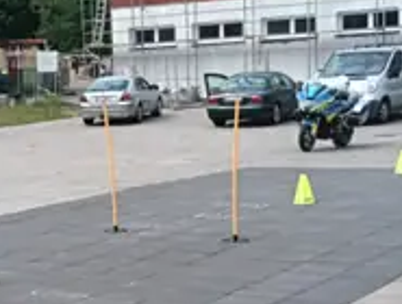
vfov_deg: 17.6
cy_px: 206
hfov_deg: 23.0
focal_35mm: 84
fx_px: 979
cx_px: 113
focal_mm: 3.98
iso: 64
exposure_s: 1/754
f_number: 1.8
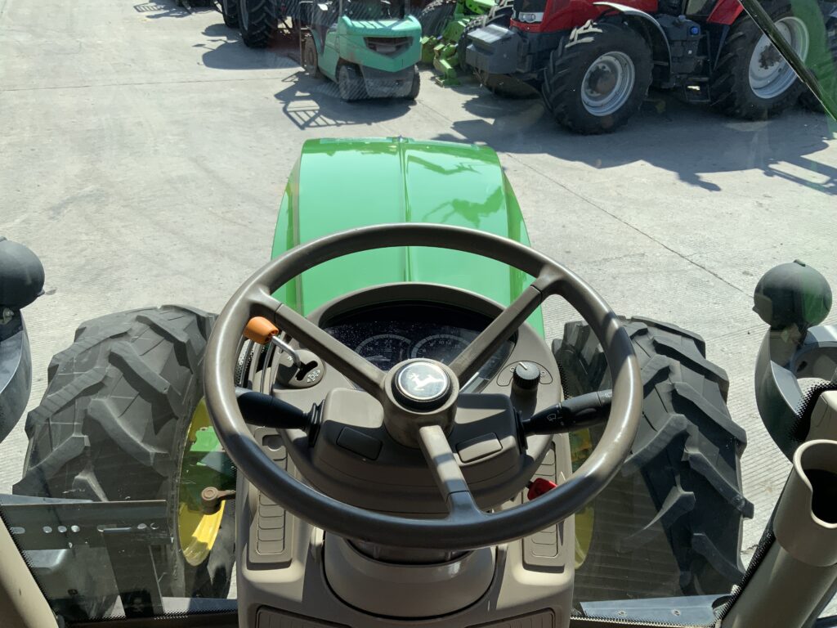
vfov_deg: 48.2
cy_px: 314
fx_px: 701
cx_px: 418
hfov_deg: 61.7
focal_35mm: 29
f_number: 1.8
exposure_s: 1/1168
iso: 16
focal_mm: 3
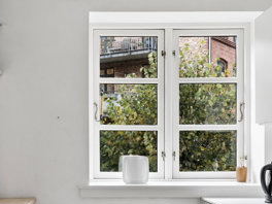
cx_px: 91
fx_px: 550
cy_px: 159
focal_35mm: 70
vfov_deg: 20.8
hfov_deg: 27.6
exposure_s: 1/20
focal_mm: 24
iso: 160
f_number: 9
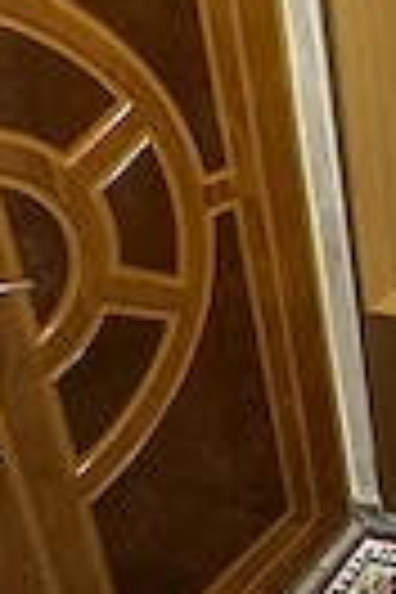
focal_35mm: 44
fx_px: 726
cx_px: 626
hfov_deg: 23.2
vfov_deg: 44.2
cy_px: 225
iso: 500
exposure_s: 1/50
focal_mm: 2.22
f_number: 2.2
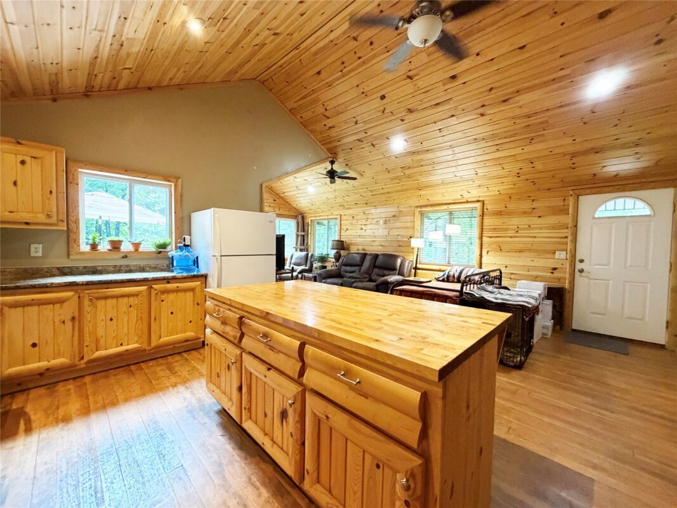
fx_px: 274
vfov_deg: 85.7
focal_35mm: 14
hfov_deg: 102.1
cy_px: 254
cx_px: 338
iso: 500
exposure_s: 1/60
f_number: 2.2
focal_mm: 2.22
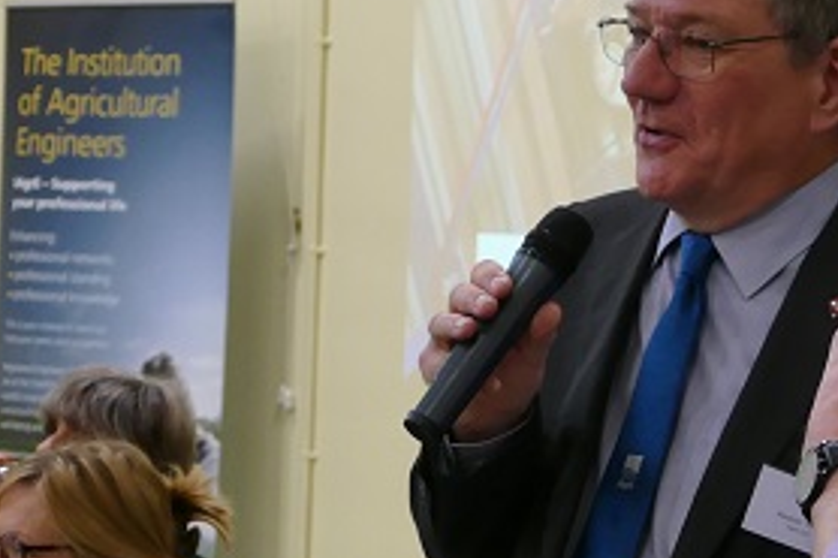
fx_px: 3280
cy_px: 394
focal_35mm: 141
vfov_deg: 9.7
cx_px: 651
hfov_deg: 14.5
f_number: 3.3
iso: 640
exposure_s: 1/80
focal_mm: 17.83
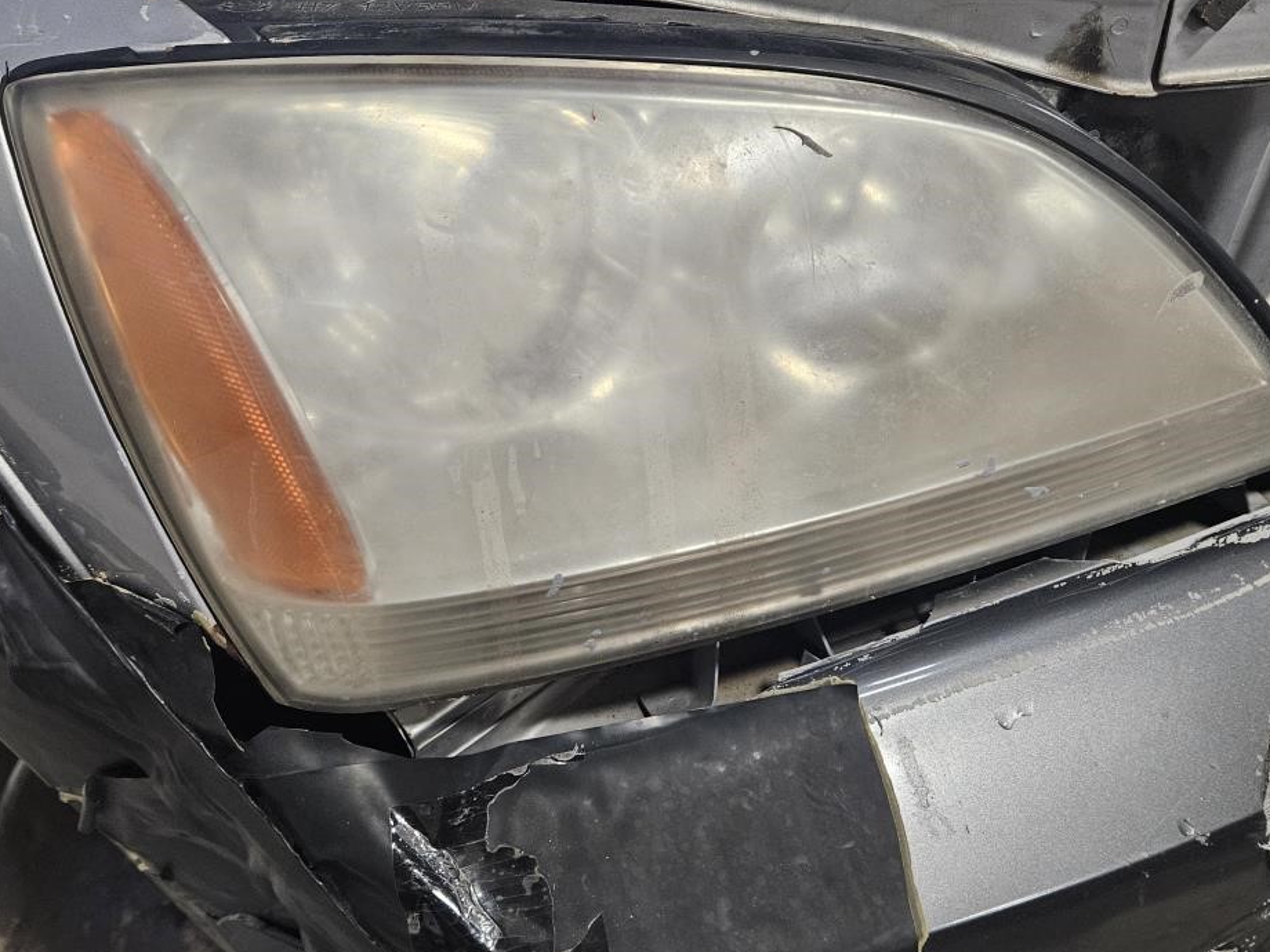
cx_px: 636
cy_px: 377
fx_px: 1174
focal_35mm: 32
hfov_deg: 56.8
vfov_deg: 43.9
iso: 640
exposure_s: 1/60
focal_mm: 5.4
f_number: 1.8
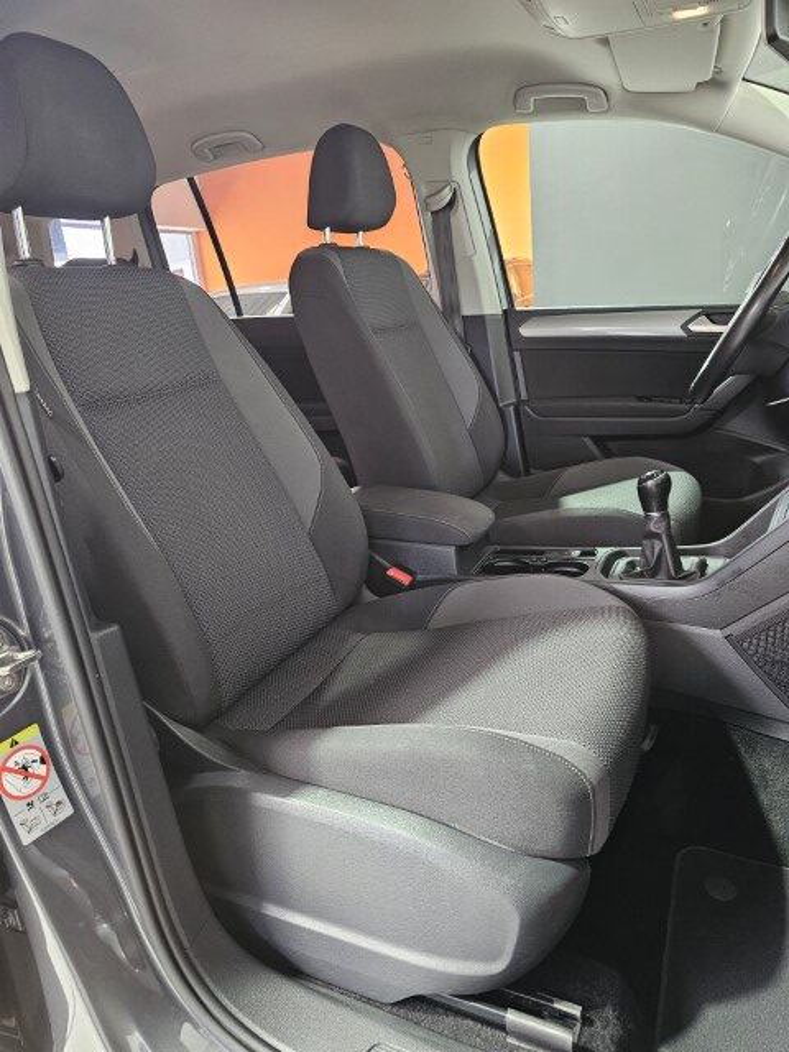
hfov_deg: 58.9
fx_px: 699
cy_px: 526
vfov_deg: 73.9
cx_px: 394
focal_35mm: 23
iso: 640
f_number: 1.7
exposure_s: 1/50
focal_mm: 6.3
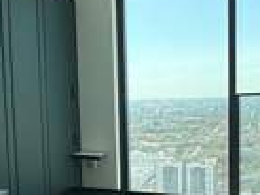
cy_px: 131
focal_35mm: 49
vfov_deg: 29.5
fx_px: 368
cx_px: 82
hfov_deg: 38.3
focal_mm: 2.22
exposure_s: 1/579
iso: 50
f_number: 2.2
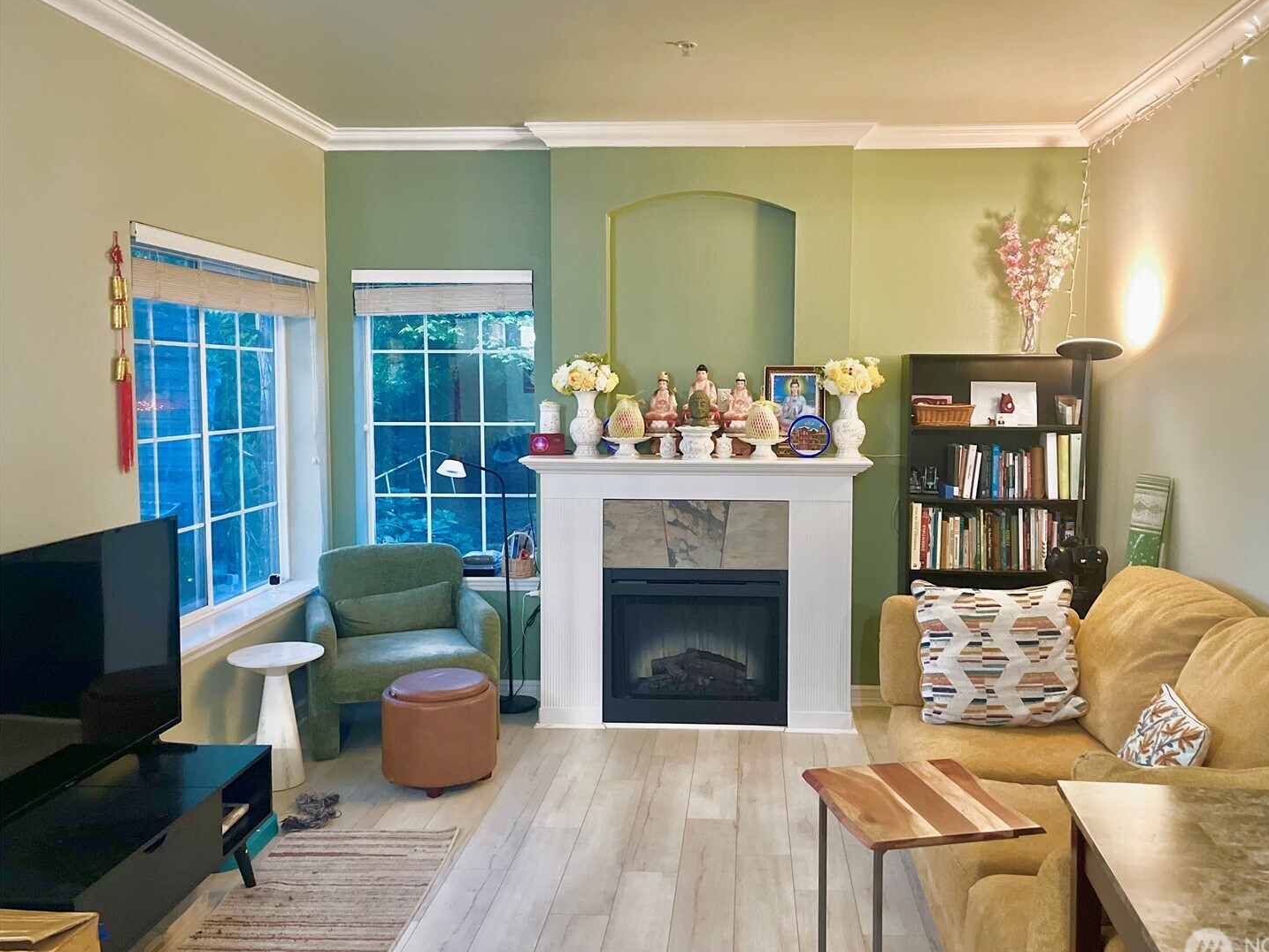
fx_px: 1063
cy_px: 457
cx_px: 706
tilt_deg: -4.3
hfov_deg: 61.5
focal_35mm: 29
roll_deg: -0.2
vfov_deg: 48.2
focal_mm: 5.1
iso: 400
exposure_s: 1/40
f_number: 1.6
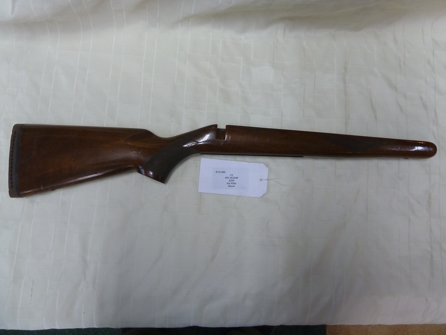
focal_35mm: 25
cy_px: 168
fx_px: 322
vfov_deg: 54.9
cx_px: 223
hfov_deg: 69.4
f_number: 3.3
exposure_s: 1/30
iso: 250
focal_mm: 4.1
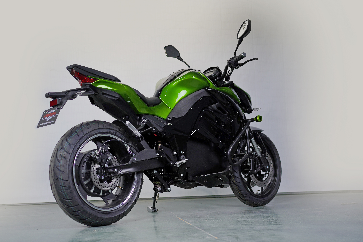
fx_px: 555
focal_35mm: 55
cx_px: 182
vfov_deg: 24.6
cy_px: 121
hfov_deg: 36.2
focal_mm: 55
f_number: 2.8
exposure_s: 1/250
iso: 100
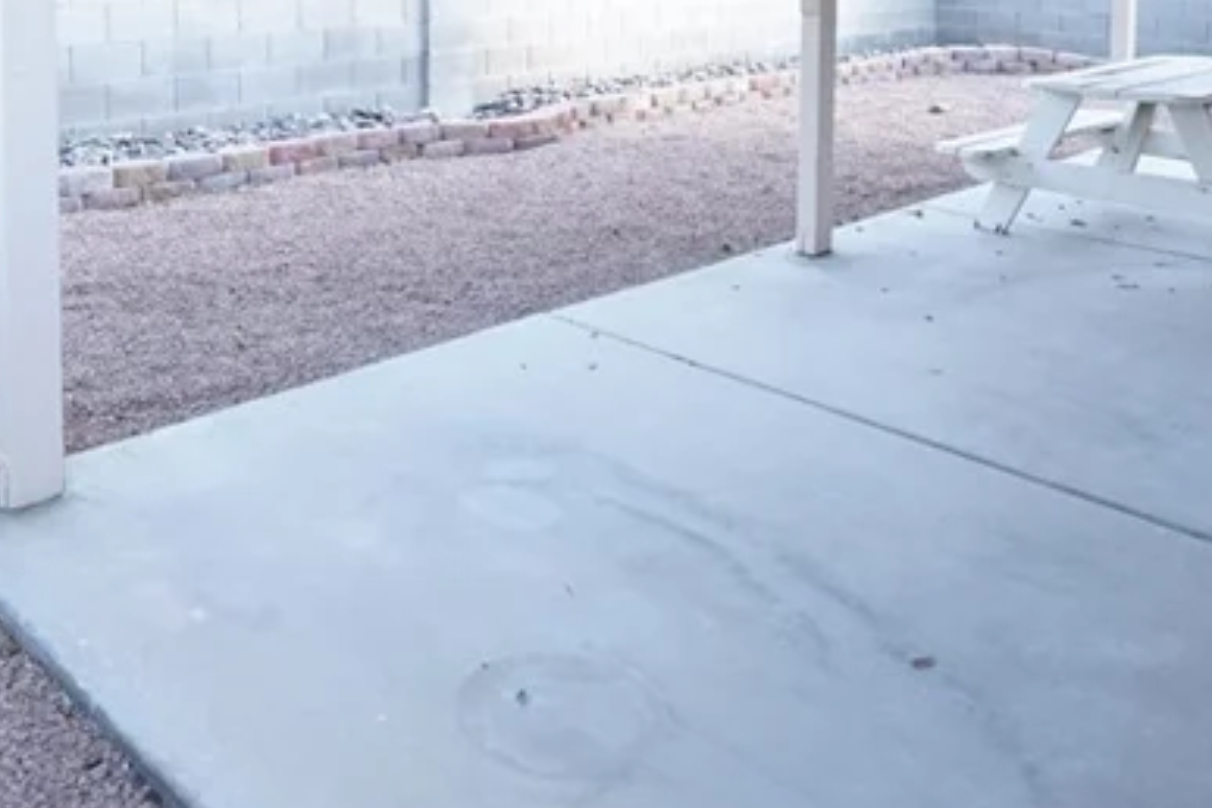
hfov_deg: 51.2
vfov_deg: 33.2
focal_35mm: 37
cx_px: 438
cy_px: 17
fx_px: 1246
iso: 2500
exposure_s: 1/125
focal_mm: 14
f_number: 8
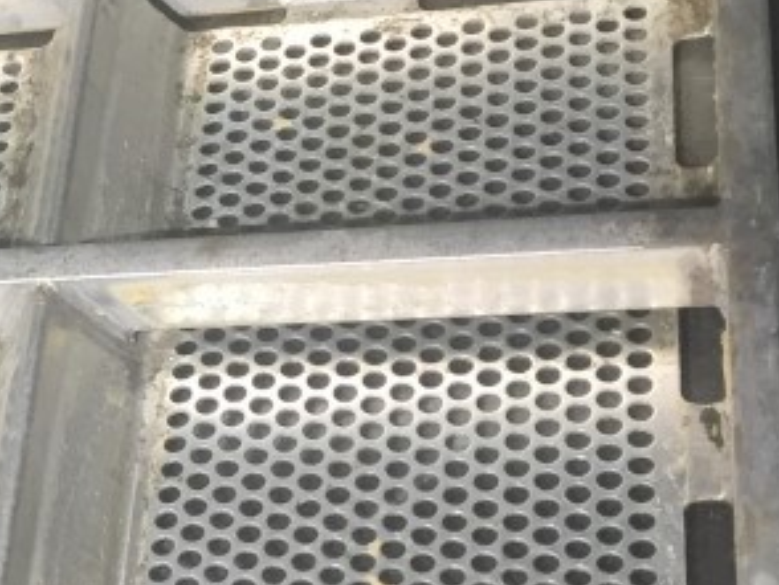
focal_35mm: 101
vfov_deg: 14.6
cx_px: -347
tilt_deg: -46.9
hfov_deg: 17.7
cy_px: 431
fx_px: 2275
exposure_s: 1/30
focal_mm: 4.15
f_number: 2.2
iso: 40
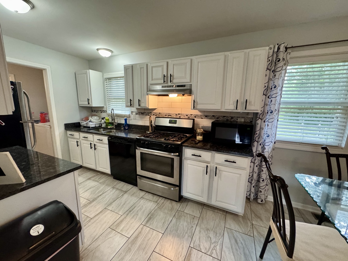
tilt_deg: -11.1
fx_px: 141
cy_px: 130
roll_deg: -0.8
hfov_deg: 102.1
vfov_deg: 85.7
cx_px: 174
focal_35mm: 14
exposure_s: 1/60
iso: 640
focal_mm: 2.22
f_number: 2.2
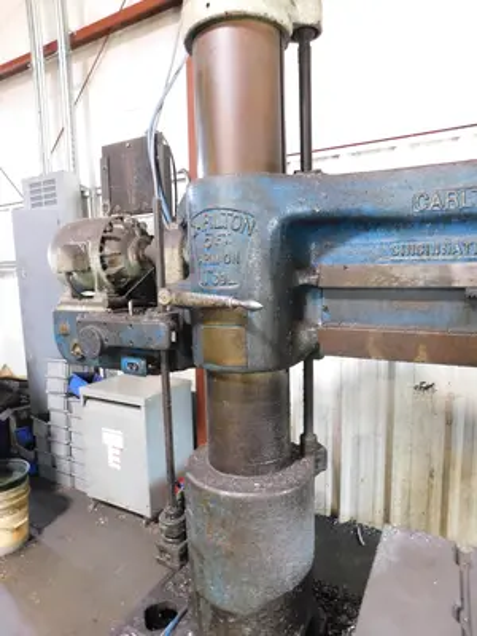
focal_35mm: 23
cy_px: 318
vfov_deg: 73.9
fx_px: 423
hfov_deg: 58.9
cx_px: 238
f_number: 3
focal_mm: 4
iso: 800
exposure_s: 1/6
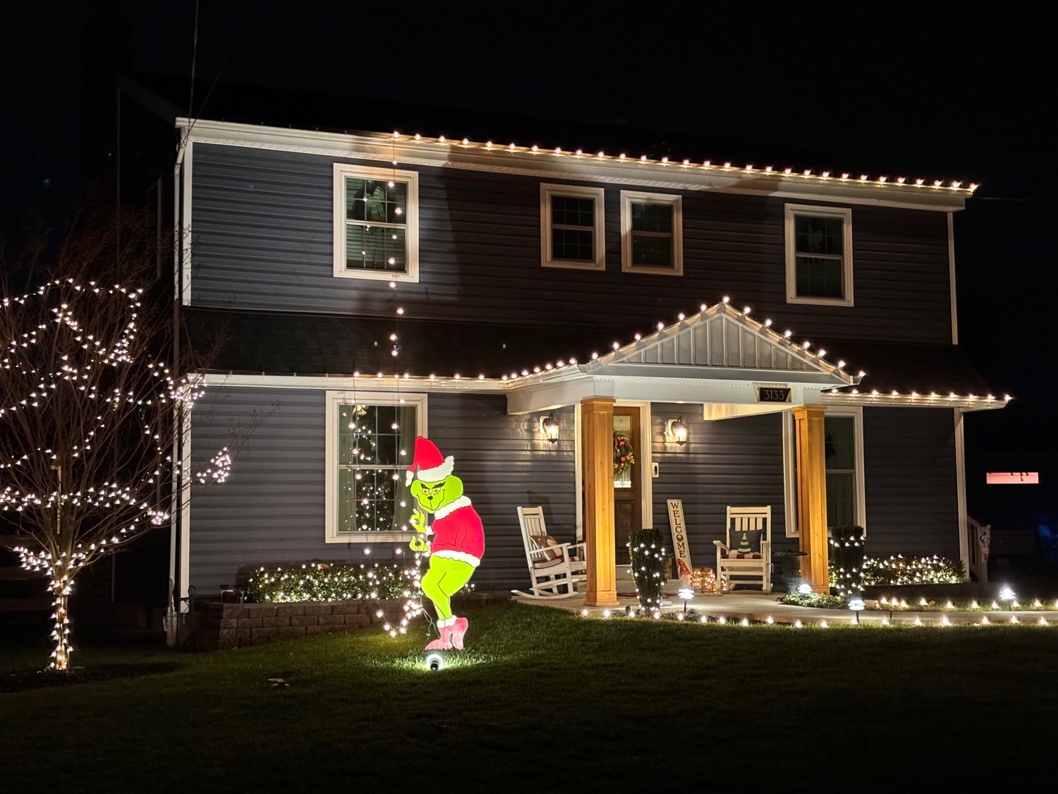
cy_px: 397
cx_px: 529
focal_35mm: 52
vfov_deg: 28.0
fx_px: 1589
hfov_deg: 36.8
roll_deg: +0.5
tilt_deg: +5.2
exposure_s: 1/24
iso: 320
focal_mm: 5.96
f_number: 1.6
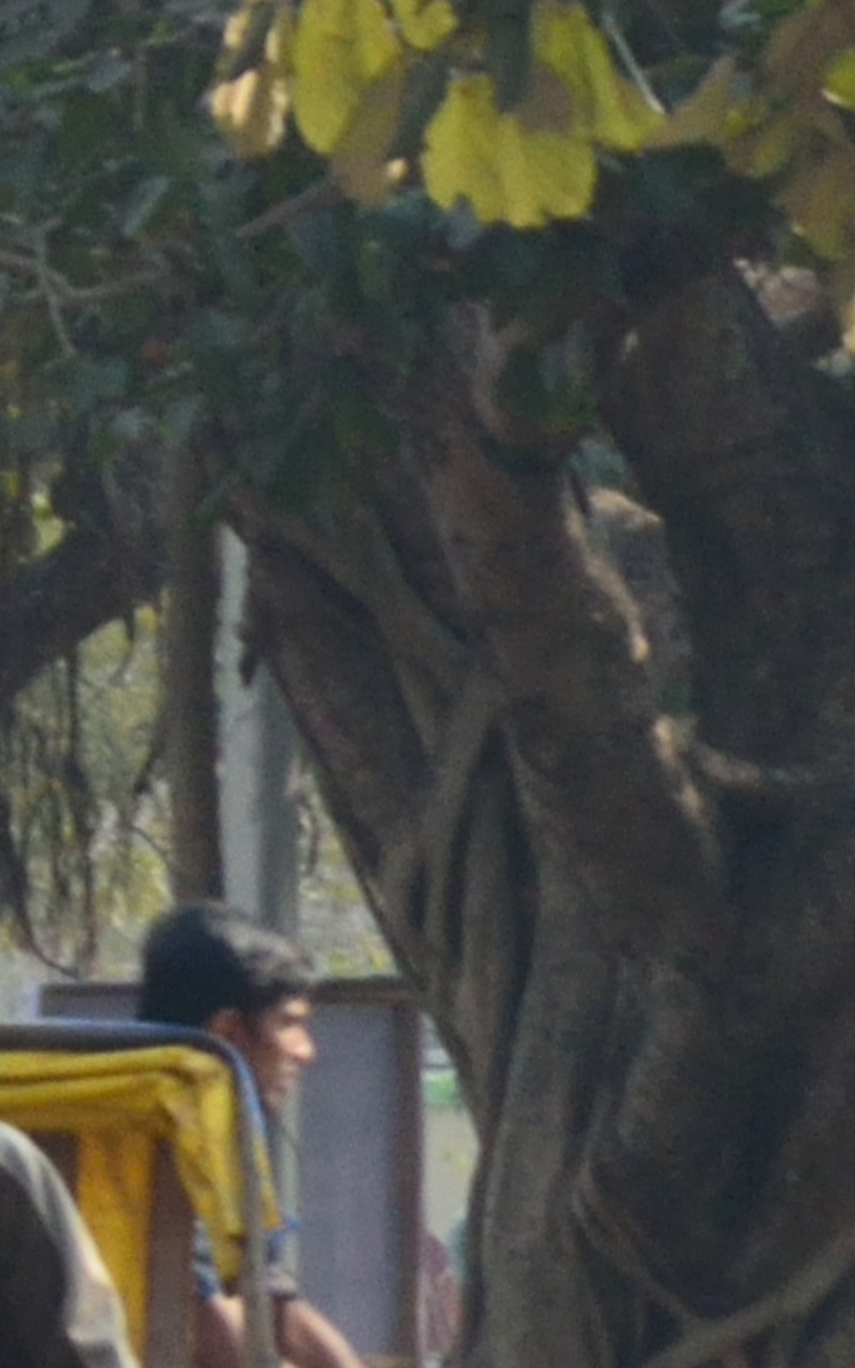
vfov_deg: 1.7
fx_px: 45347
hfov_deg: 1.1
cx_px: -3273
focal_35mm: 1216
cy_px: 451
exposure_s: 1/200
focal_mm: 105
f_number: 10
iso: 400
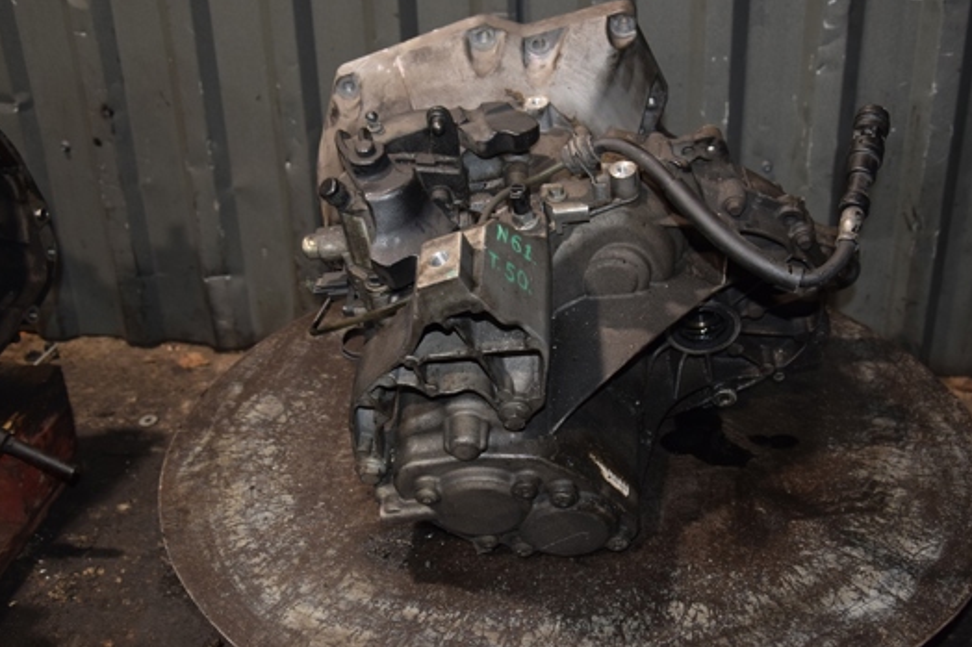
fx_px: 1188
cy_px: 289
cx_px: 538
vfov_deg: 30.5
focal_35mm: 44
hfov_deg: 44.4
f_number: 5
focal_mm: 24
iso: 800
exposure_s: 1/60
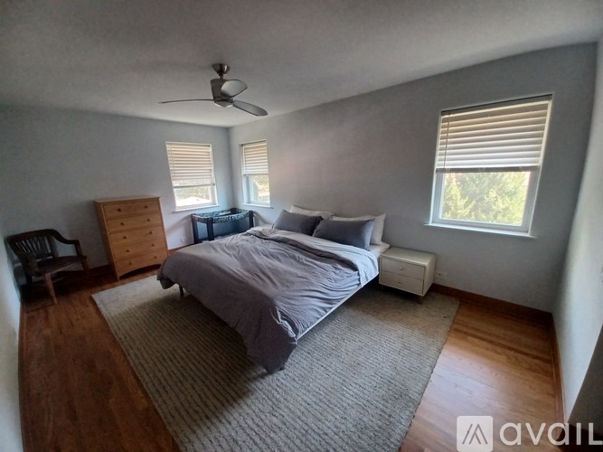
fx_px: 226
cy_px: 226
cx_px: 302
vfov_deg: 89.9
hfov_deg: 106.2
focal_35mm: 13
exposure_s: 1/40
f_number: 2.2
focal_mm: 1.42
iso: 160
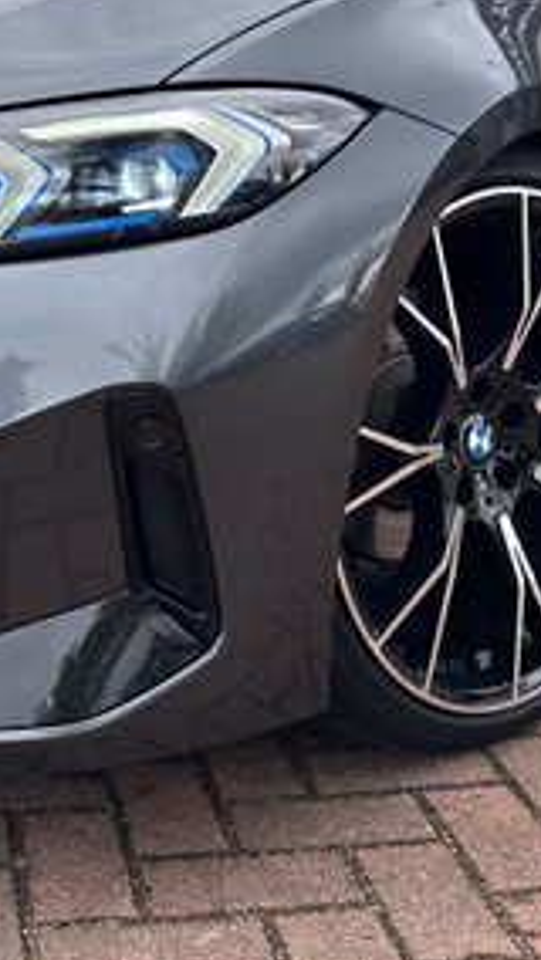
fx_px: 1503
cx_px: 156
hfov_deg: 20.3
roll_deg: +0.2
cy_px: 254
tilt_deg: -7.3
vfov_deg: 34.8
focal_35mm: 59
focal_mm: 6.86
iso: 80
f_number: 1.78
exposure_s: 1/1050
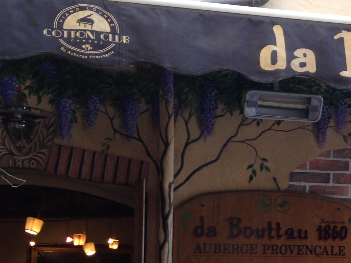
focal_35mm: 85
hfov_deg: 21.9
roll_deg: +0.1
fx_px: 862
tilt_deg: +2.5
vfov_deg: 17.2
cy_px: 219
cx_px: 376
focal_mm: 4.12
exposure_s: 1/30
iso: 50
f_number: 2.4
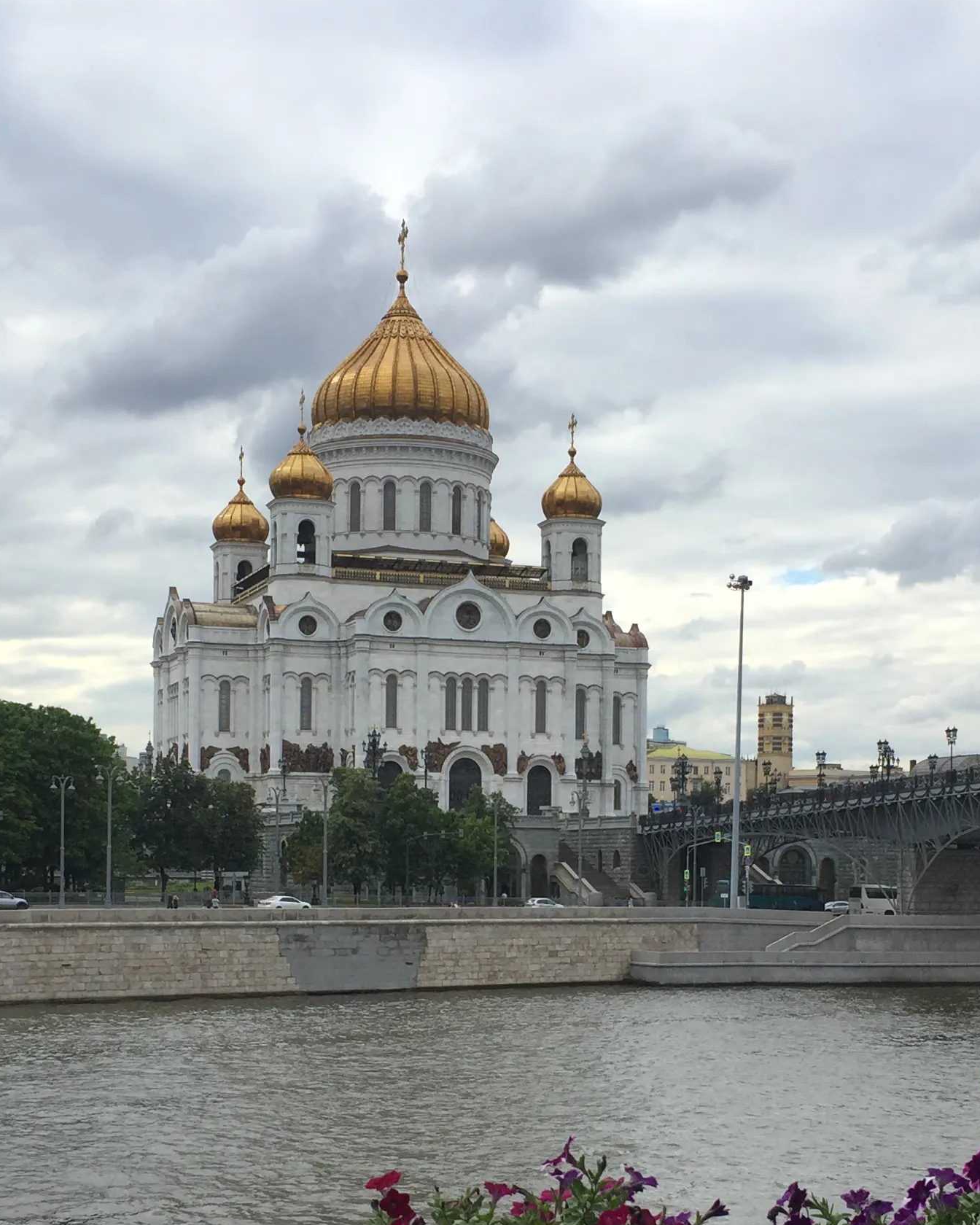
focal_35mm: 55
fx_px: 1994
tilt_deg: -0.7
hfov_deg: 27.6
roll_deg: -1.7
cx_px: 474
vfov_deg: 33.7
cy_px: 864
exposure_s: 1/1099
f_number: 2.2
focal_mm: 4.15
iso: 32
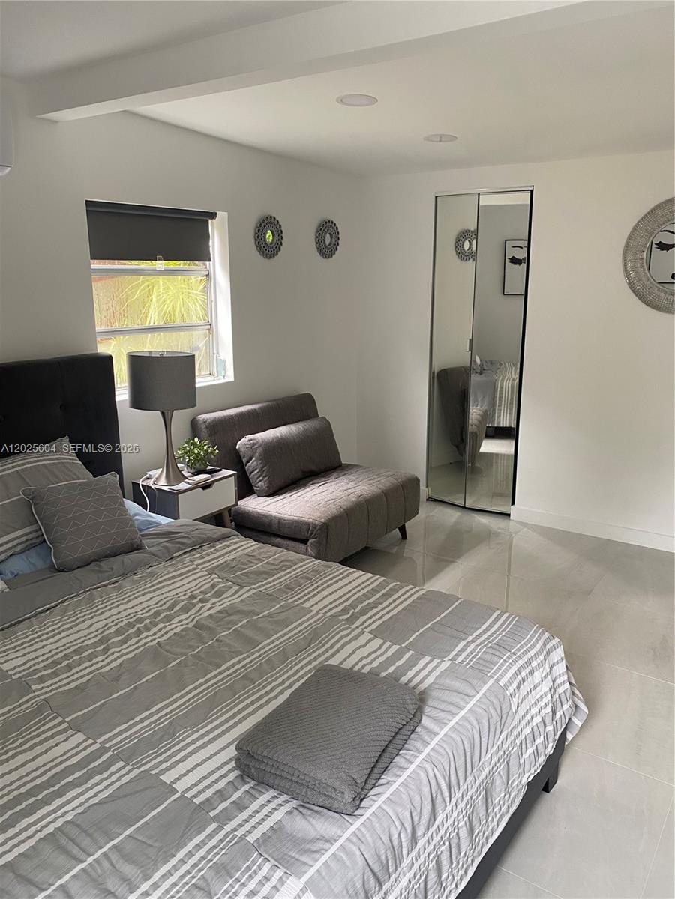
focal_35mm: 26
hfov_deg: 53.1
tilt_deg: -13.4
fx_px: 676
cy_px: 450
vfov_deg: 67.3
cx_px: 338
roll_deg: -0.5
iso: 125
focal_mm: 4.25
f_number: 1.8
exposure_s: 1/82
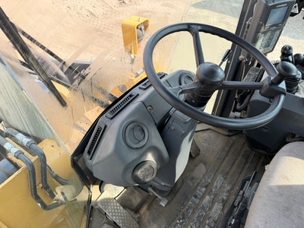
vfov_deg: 56.8
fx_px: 211
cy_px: 114
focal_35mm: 24
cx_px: 152
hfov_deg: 71.6
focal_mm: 6.76
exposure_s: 1/849
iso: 100
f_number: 1.78
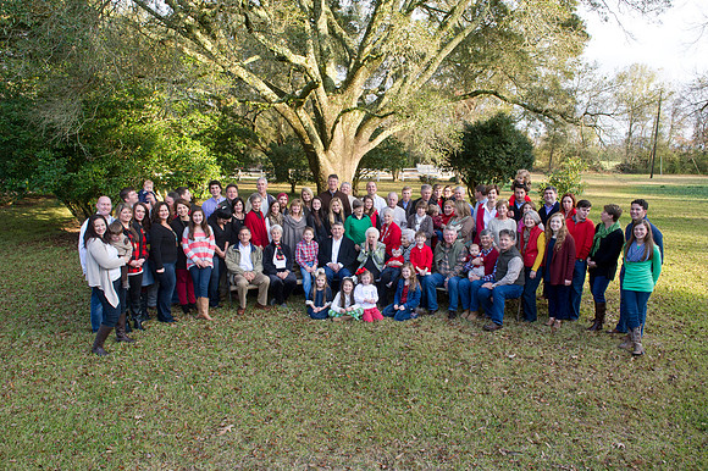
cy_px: 236
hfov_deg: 73.8
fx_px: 472
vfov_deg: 53.1
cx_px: 354
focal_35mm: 24
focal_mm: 24
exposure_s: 1/250
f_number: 9
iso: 1000
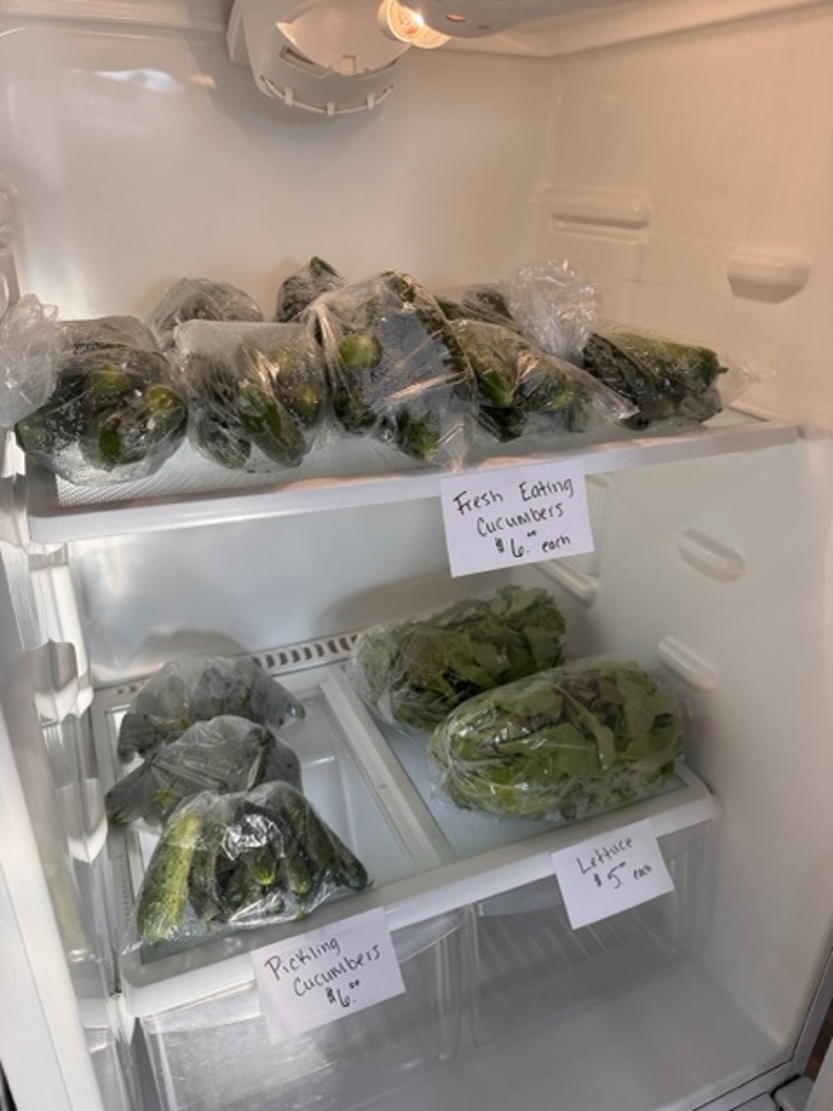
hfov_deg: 56.8
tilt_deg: -25.6
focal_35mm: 24
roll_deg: +0.3
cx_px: 416
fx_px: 770
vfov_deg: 71.6
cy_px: 556
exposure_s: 1/155
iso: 64
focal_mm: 6.76
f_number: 1.78
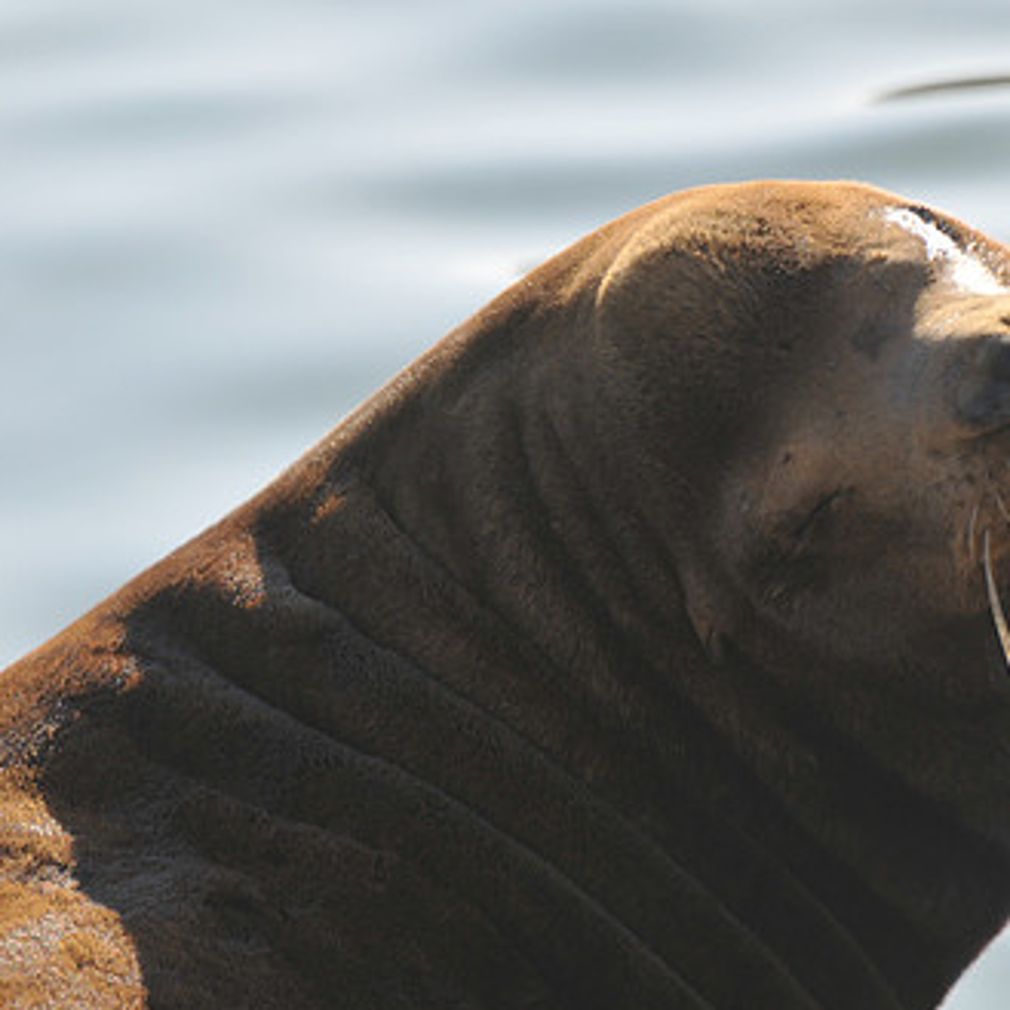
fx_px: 22216
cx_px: 574
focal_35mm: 673
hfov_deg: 2.6
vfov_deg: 2.6
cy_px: 487
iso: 200
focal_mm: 300
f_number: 8
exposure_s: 1/250
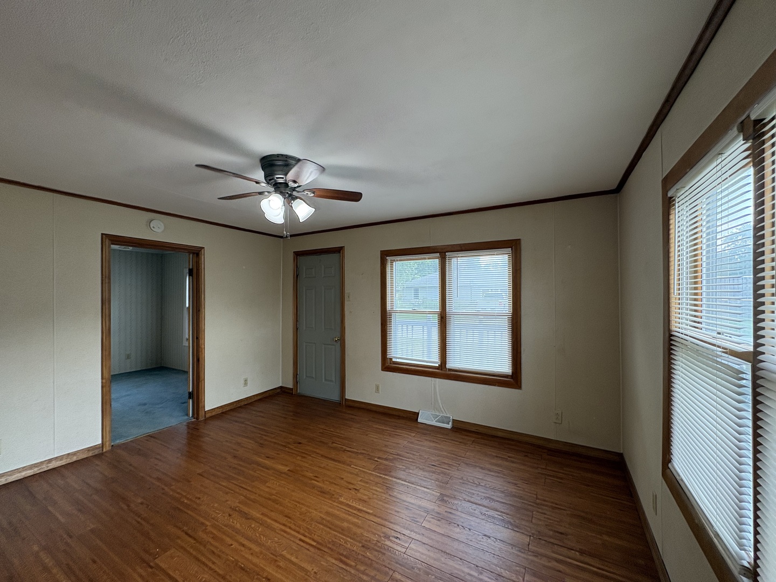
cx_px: 388
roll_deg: -0.1
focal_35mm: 14
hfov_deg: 102.1
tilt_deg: +0.5
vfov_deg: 85.7
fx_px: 314
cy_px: 291
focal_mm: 2.22
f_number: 2.2
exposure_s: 1/120
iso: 100
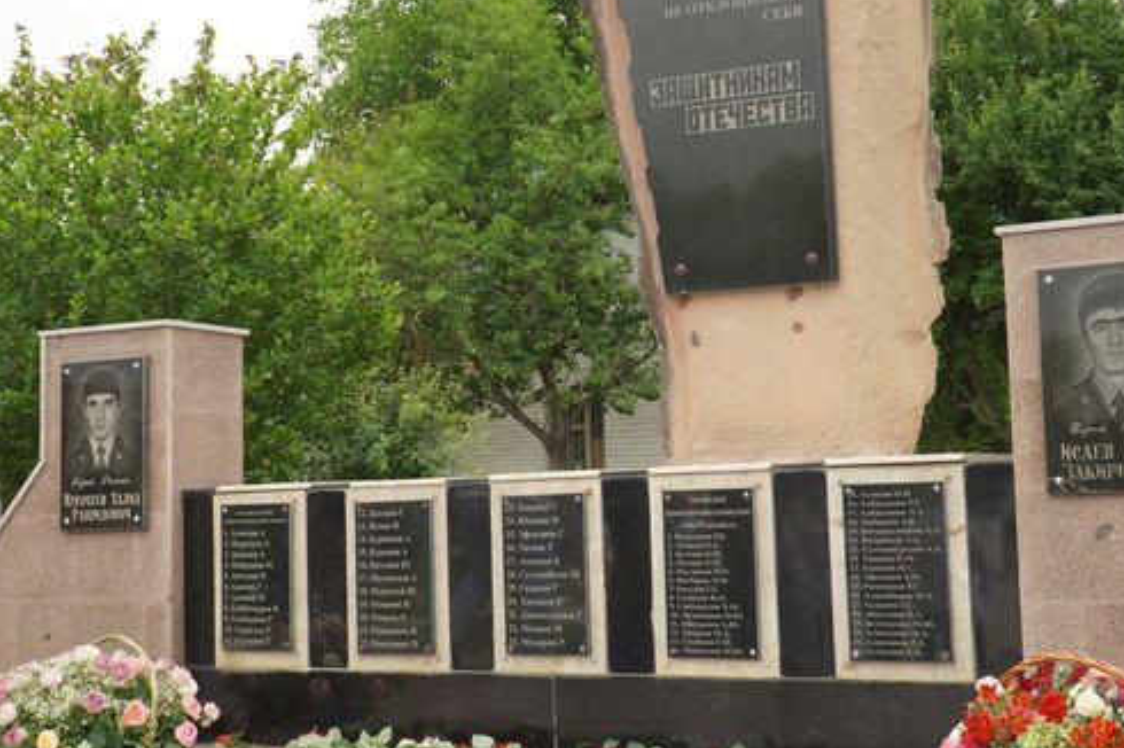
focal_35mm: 49
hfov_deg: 40.3
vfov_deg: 27.5
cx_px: 638
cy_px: 336
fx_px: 1529
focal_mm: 20
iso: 100
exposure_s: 1/250
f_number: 4.5
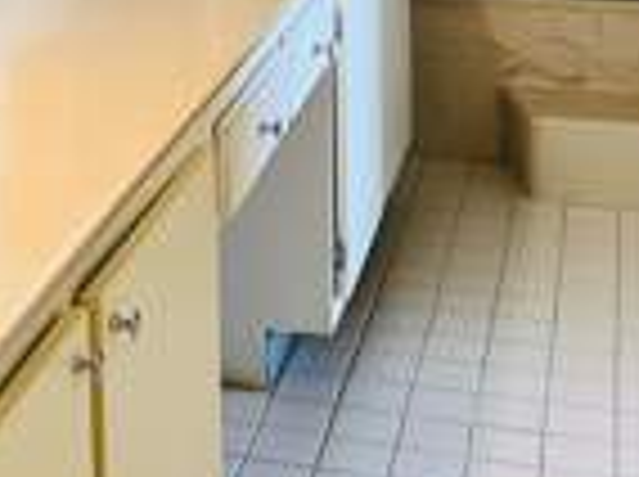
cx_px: -9
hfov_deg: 21.5
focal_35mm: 88
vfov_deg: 15.8
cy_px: -166
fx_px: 1622
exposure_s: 1/60
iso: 80
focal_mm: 5.7
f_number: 1.5
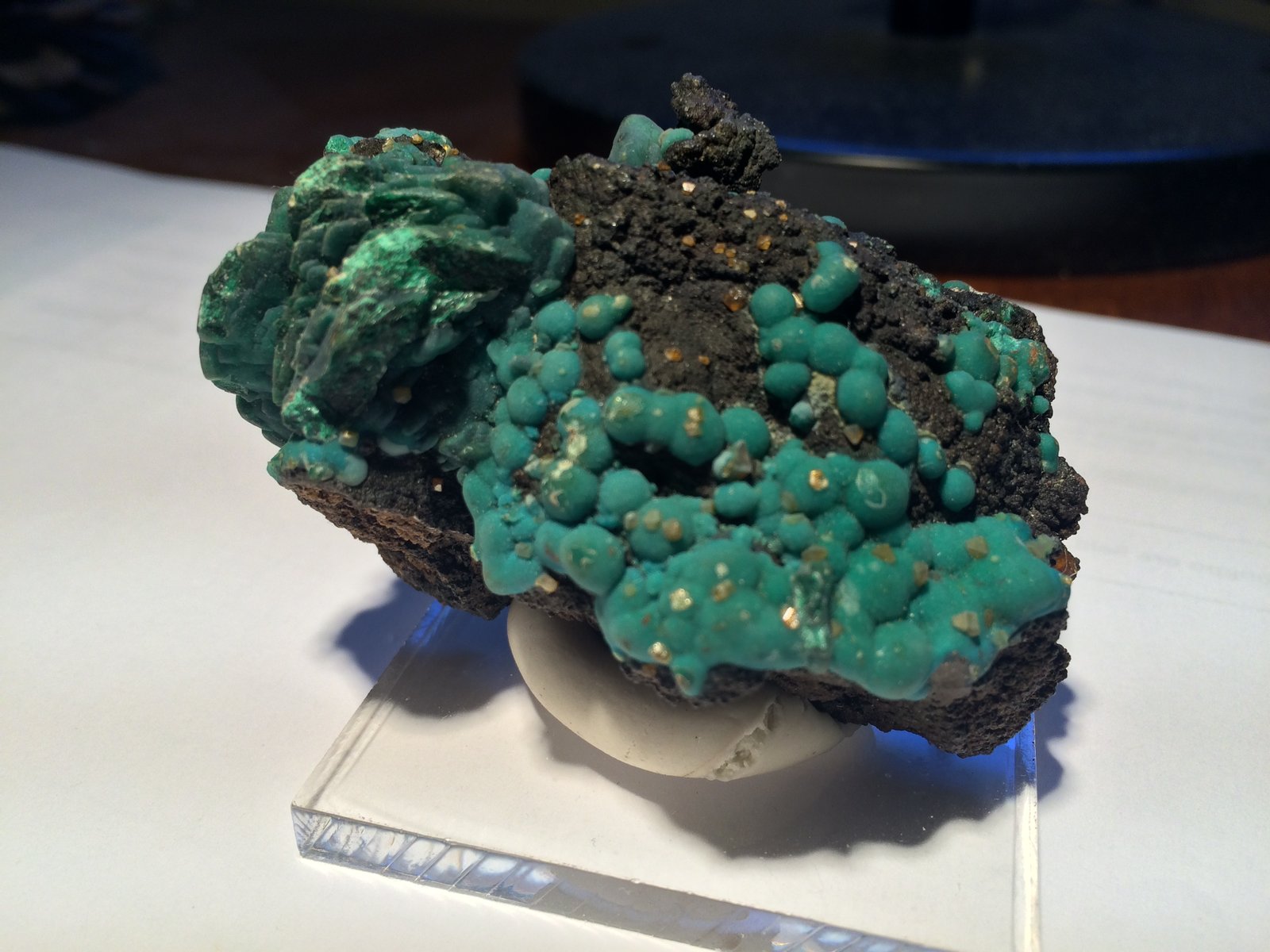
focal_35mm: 29
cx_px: 635
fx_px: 1064
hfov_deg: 61.7
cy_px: 476
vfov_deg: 48.2
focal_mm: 4.15
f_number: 2.2
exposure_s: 1/120
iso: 40
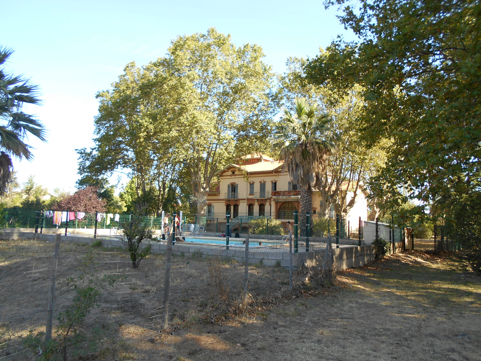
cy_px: 180
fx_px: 361
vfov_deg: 53.1
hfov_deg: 67.3
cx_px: 240
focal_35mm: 26
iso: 80
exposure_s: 1/160
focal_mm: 4.6
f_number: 3.2
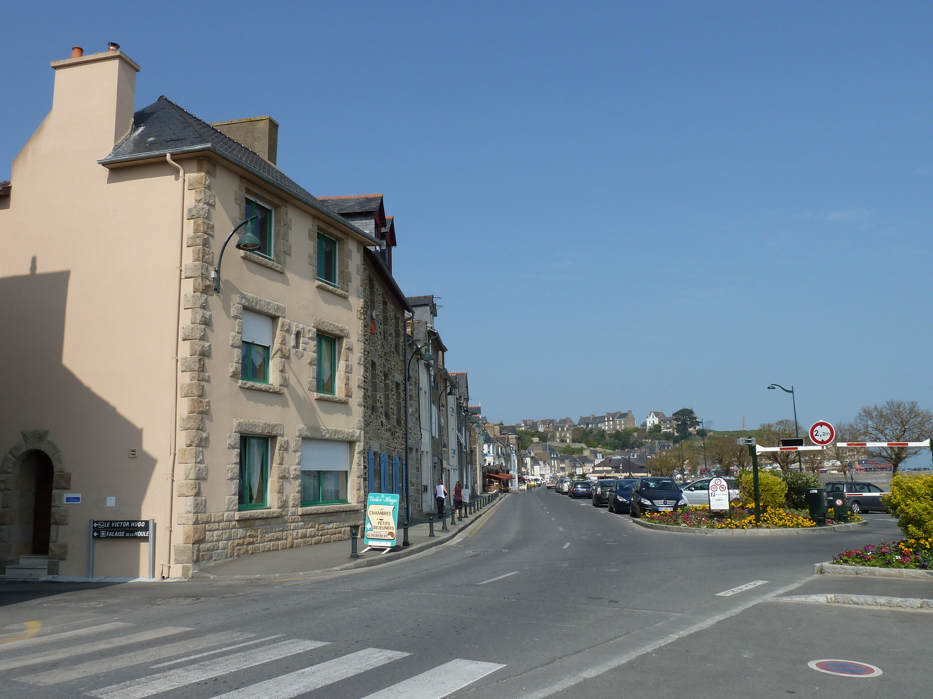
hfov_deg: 61.7
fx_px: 782
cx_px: 466
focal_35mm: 29
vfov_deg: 48.2
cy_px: 350
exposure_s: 1/500
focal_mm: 4.7
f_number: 5.6
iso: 80
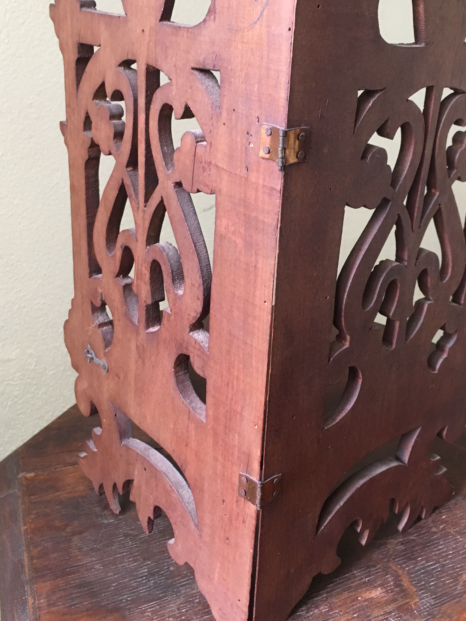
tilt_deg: -24.2
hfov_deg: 36.7
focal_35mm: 39
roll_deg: -3.2
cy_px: 258
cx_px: 285
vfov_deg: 47.7
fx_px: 700
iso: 200
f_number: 2.2
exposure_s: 1/20
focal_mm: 4.15
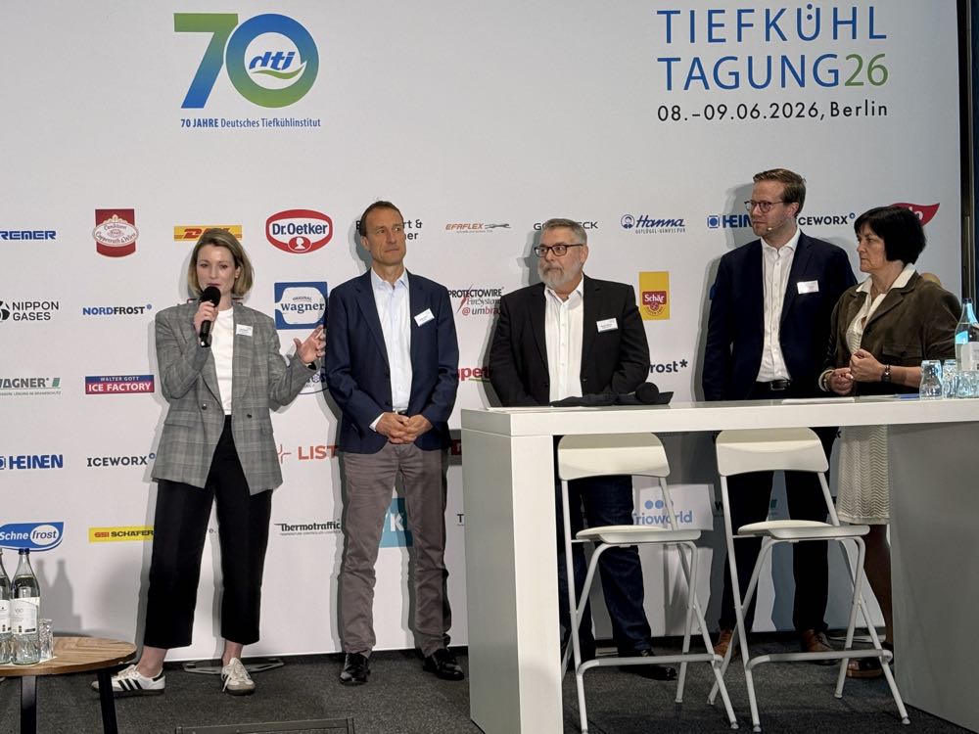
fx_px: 1358
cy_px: 367
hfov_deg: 39.7
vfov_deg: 30.3
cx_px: 490
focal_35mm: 48
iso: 125
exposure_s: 1/50
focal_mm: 6.76
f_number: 1.78
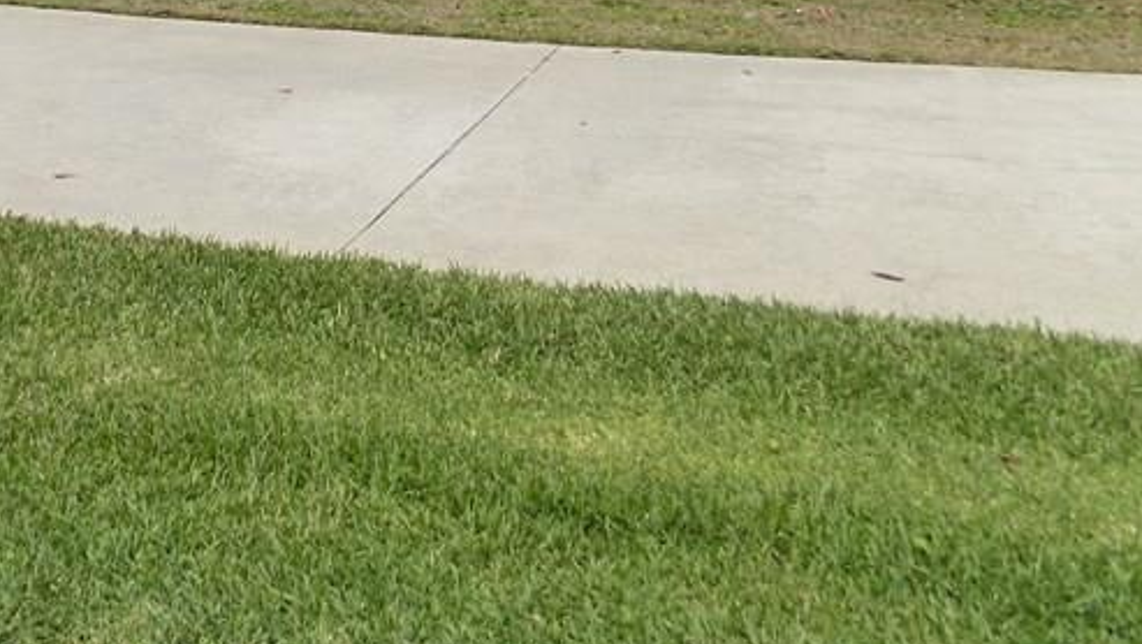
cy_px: -65
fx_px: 1576
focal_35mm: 52
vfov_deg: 21.9
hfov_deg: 37.4
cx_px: 130
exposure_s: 1/160
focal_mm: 4
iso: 80
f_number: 9.9
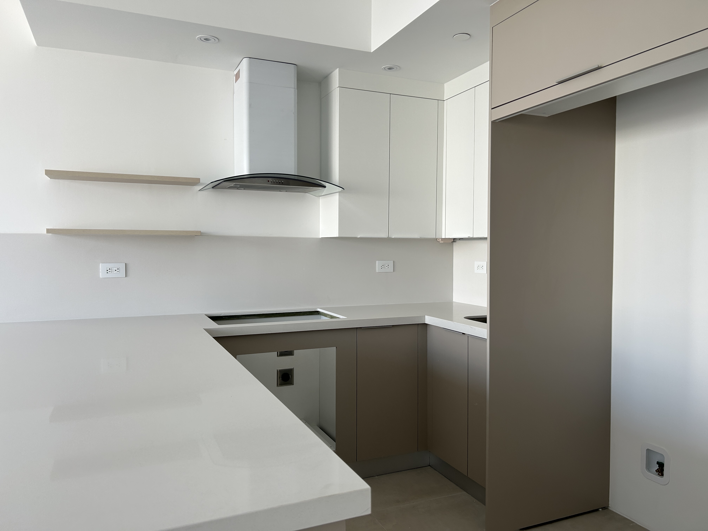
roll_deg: +0.2
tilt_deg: -2.3
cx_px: 354
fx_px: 532
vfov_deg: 53.1
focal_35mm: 26
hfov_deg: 67.3
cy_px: 266
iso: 40
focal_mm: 5.7
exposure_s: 1/121
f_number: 1.5
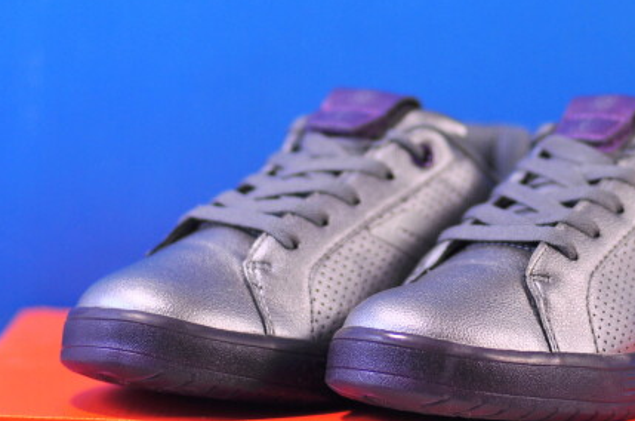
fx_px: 2464
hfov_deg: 14.7
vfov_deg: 9.7
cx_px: 438
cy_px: 113
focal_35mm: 140
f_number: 2
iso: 250
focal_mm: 50
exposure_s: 1/320
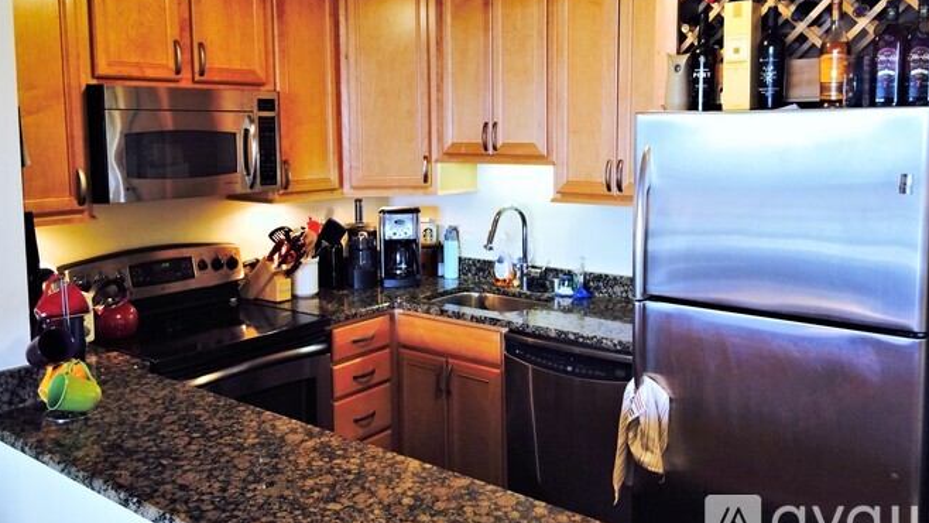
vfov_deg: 36.5
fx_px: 788
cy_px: 198
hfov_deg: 61.0
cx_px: 462
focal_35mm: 32
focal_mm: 4.15
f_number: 2.2
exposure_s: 1/30
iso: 80
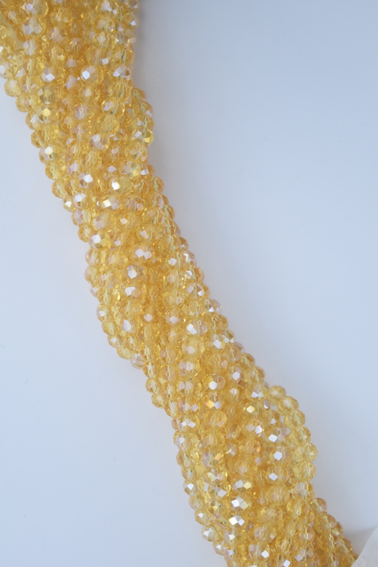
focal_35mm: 82
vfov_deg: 24.6
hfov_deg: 16.6
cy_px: 284
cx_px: 189
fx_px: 1299
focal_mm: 55
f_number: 5.6
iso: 400
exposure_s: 1/160
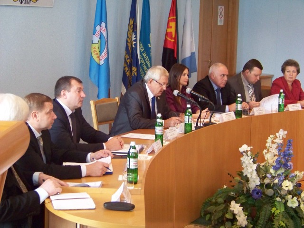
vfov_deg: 18.9
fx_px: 685
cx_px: 152
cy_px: 114
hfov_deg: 25.0
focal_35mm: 78
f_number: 3.2
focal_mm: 13.2
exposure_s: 1/25
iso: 400
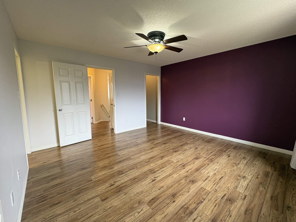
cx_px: 149
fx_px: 128
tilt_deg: -6.7
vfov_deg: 81.7
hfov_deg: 98.2
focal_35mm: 15
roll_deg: +1.0
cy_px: 109
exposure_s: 1/60
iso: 125
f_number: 2.2
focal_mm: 2.22
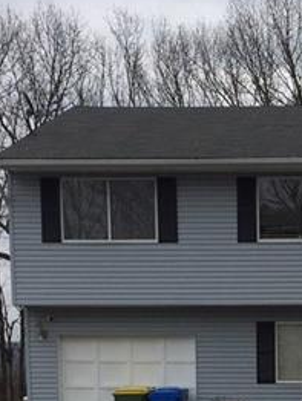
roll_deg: +0.9
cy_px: 419
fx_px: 987
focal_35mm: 85
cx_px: 360
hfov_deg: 16.7
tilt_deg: -3.8
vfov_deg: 22.0
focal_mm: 4.15
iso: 32
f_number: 2.2
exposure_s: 1/2326
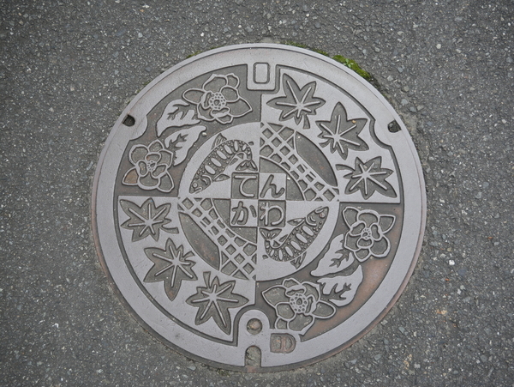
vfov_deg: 31.6
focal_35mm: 46
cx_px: 257
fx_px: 684
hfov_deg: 41.2
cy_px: 194
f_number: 5
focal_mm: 23
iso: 200
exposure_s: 1/160
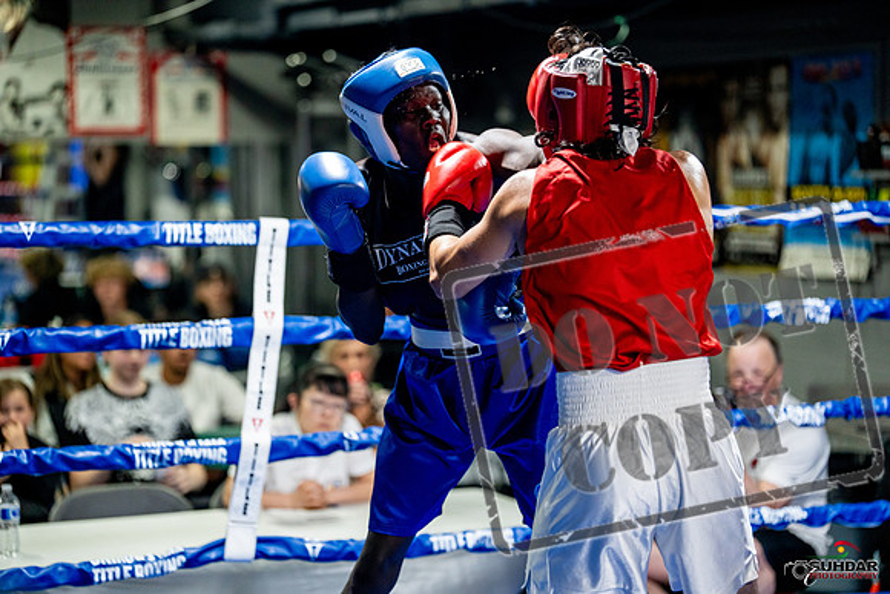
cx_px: 445
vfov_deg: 14.4
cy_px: 297
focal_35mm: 95
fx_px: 2349
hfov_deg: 21.5
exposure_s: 1/800
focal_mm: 95
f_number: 2
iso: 4000
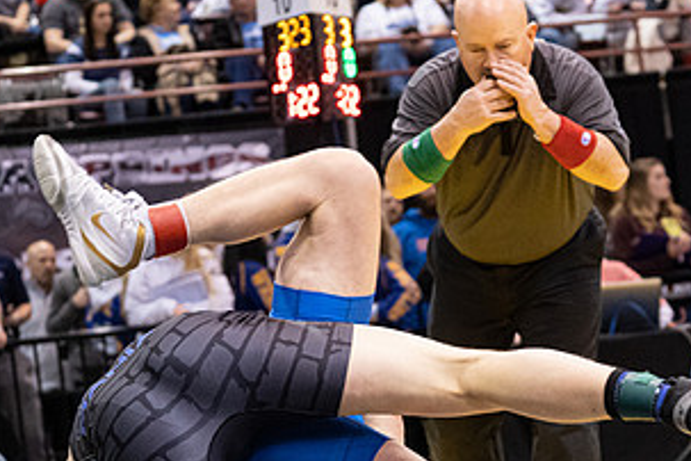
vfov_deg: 8.5
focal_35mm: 161
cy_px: 394
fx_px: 3090
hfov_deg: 12.7
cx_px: 504
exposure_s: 1/500
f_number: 4
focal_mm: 84
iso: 8000
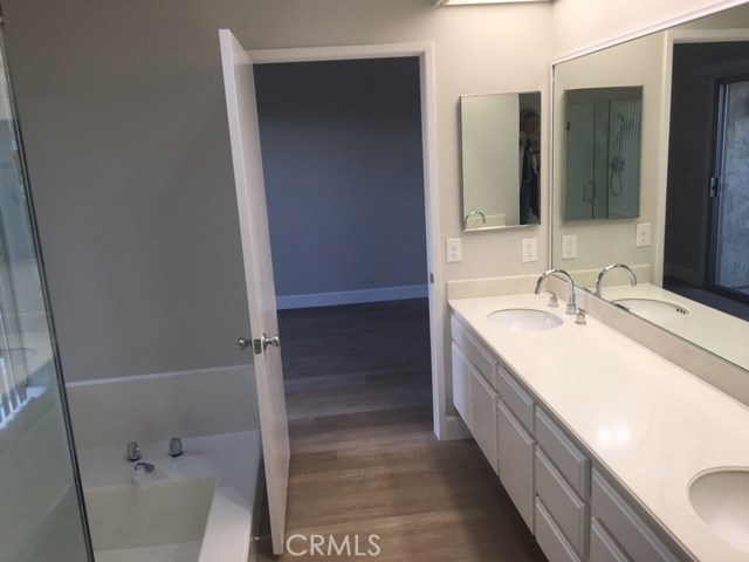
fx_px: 627
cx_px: 374
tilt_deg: -13.7
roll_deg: +3.7
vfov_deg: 48.2
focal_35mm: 29
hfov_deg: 61.7
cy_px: 281
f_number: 2.2
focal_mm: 4.15
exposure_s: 1/40
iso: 25
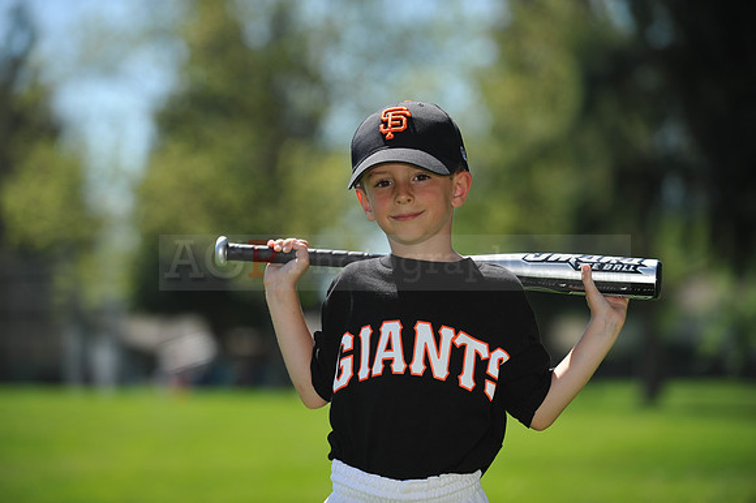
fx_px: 2833
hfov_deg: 15.2
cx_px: 378
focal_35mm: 135
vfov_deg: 10.1
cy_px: 252
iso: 200
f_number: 4
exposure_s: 1/1600
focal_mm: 135
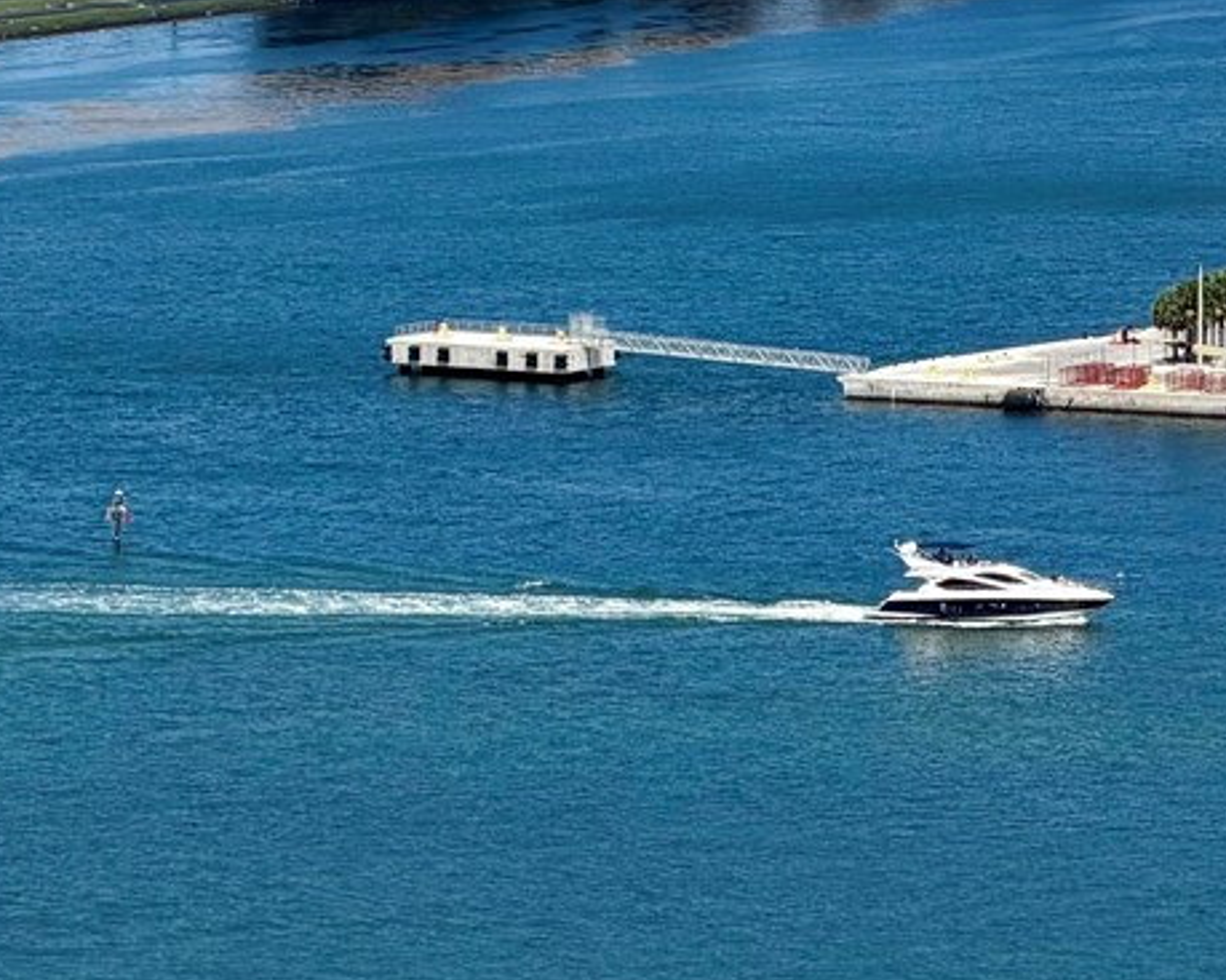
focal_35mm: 340
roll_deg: +0.2
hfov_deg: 5.7
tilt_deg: -2.9
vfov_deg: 4.5
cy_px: -160
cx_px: 1159
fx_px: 12334
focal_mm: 16.89
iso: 20
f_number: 2.8
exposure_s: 1/770
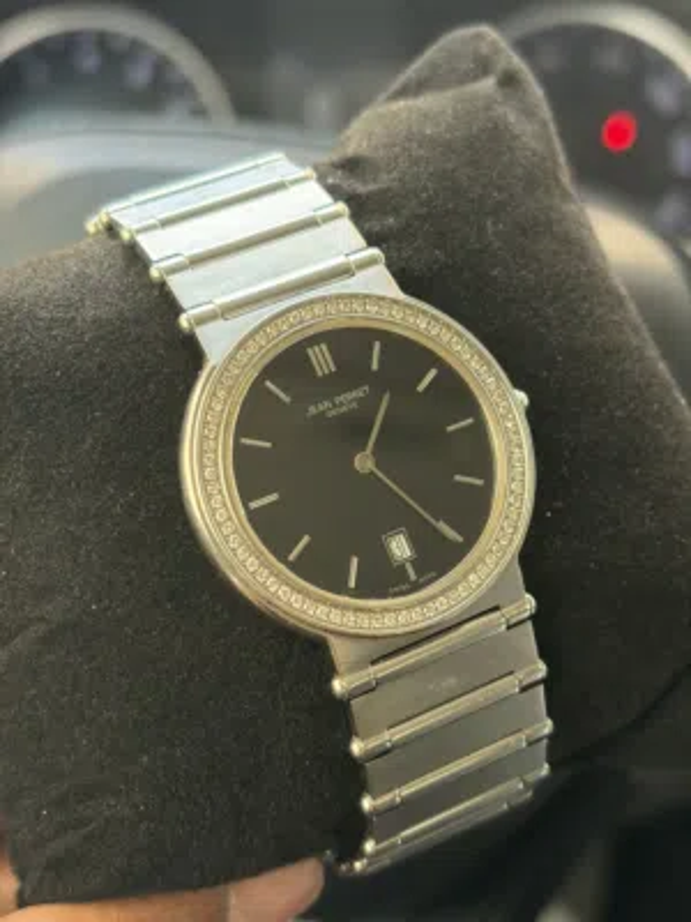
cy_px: 461
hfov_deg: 28.0
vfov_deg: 36.8
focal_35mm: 52
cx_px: 346
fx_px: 1384
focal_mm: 5.96
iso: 100
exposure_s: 1/85
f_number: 1.6
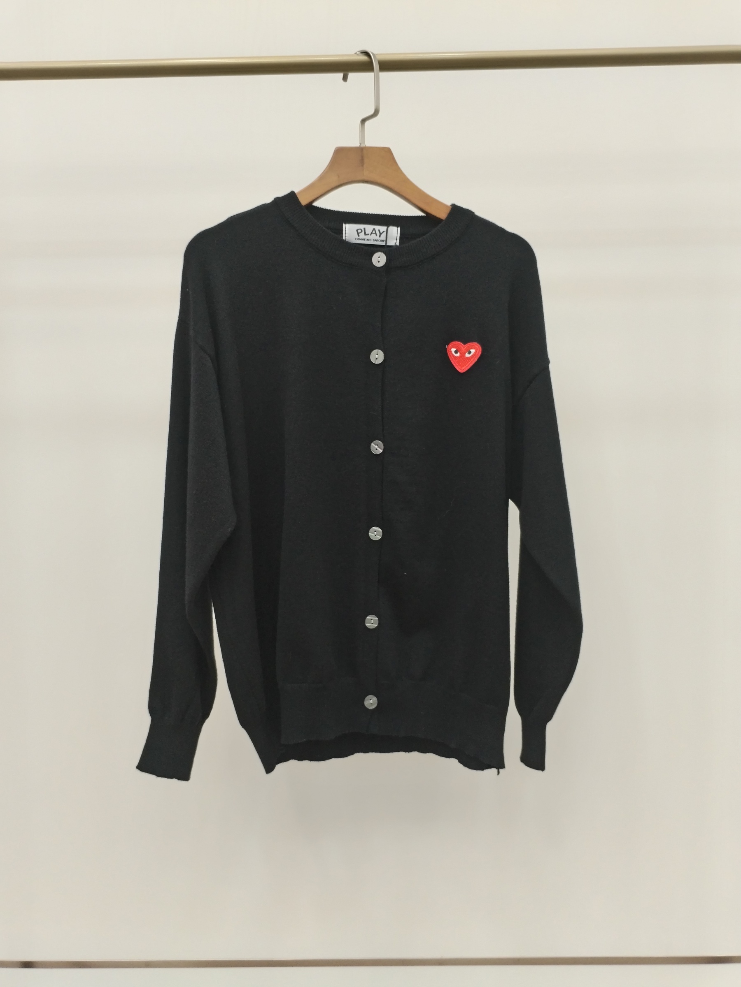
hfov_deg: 48.2
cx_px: 370
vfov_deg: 61.7
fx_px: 828
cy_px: 494
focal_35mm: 29
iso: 190
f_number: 1.8
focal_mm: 4.75
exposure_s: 1/50
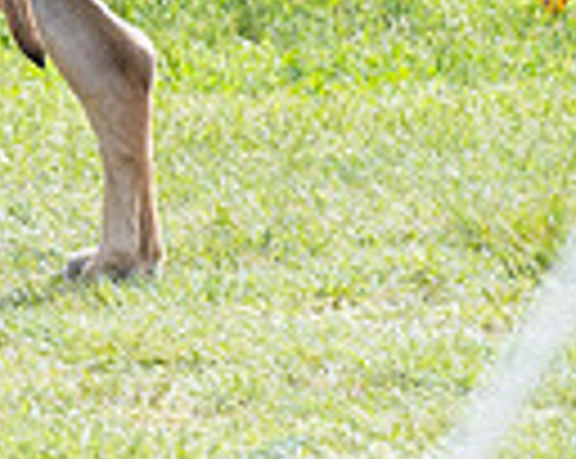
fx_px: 17021
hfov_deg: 1.9
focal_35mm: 1000
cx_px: -698
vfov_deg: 1.5
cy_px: -536
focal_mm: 179
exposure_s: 1/1250
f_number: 5.6
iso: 640
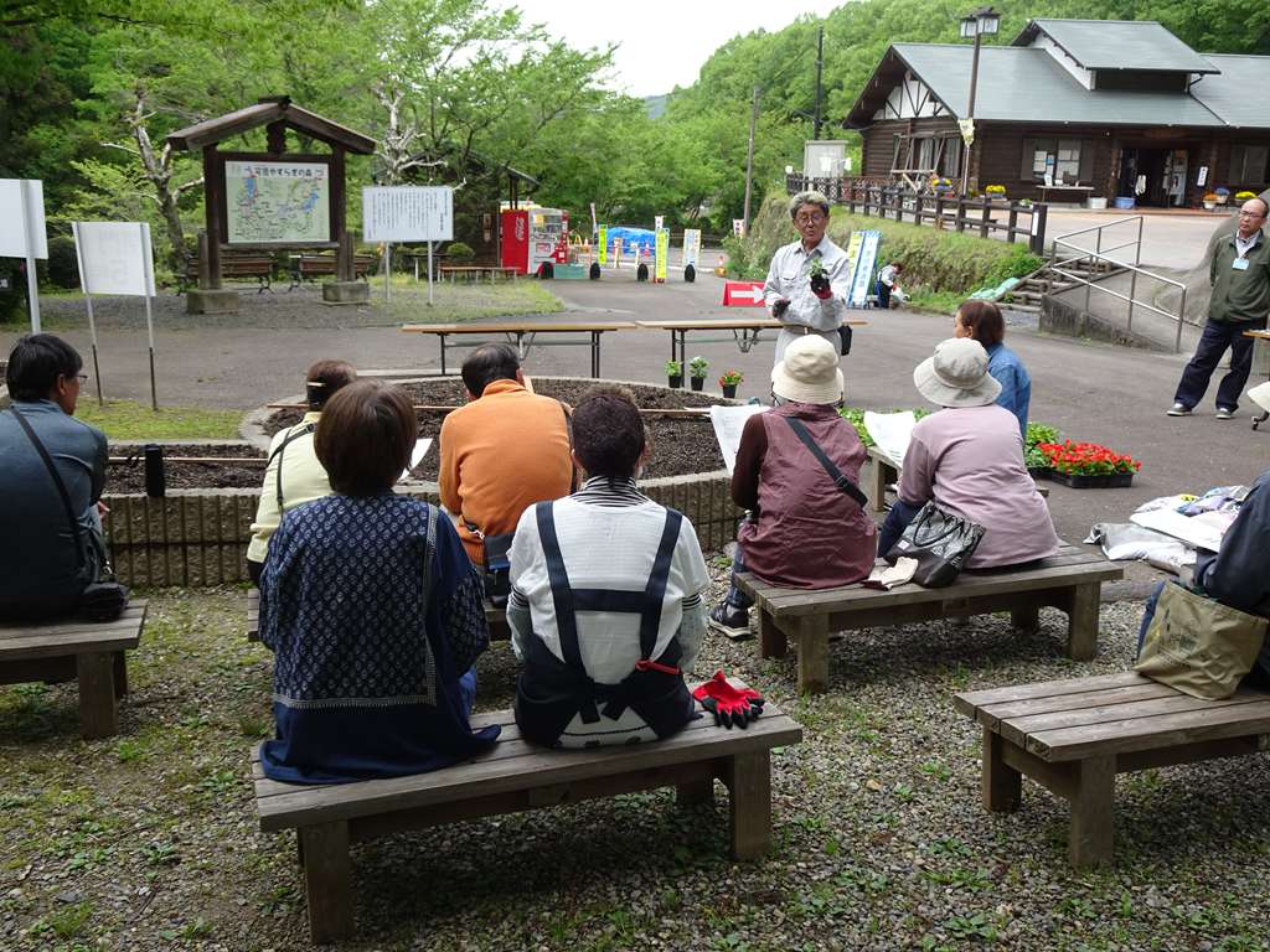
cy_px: 476
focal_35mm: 35
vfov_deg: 40.7
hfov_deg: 52.6
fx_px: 1284
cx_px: 635
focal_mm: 5.98
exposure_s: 1/160
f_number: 4
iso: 80
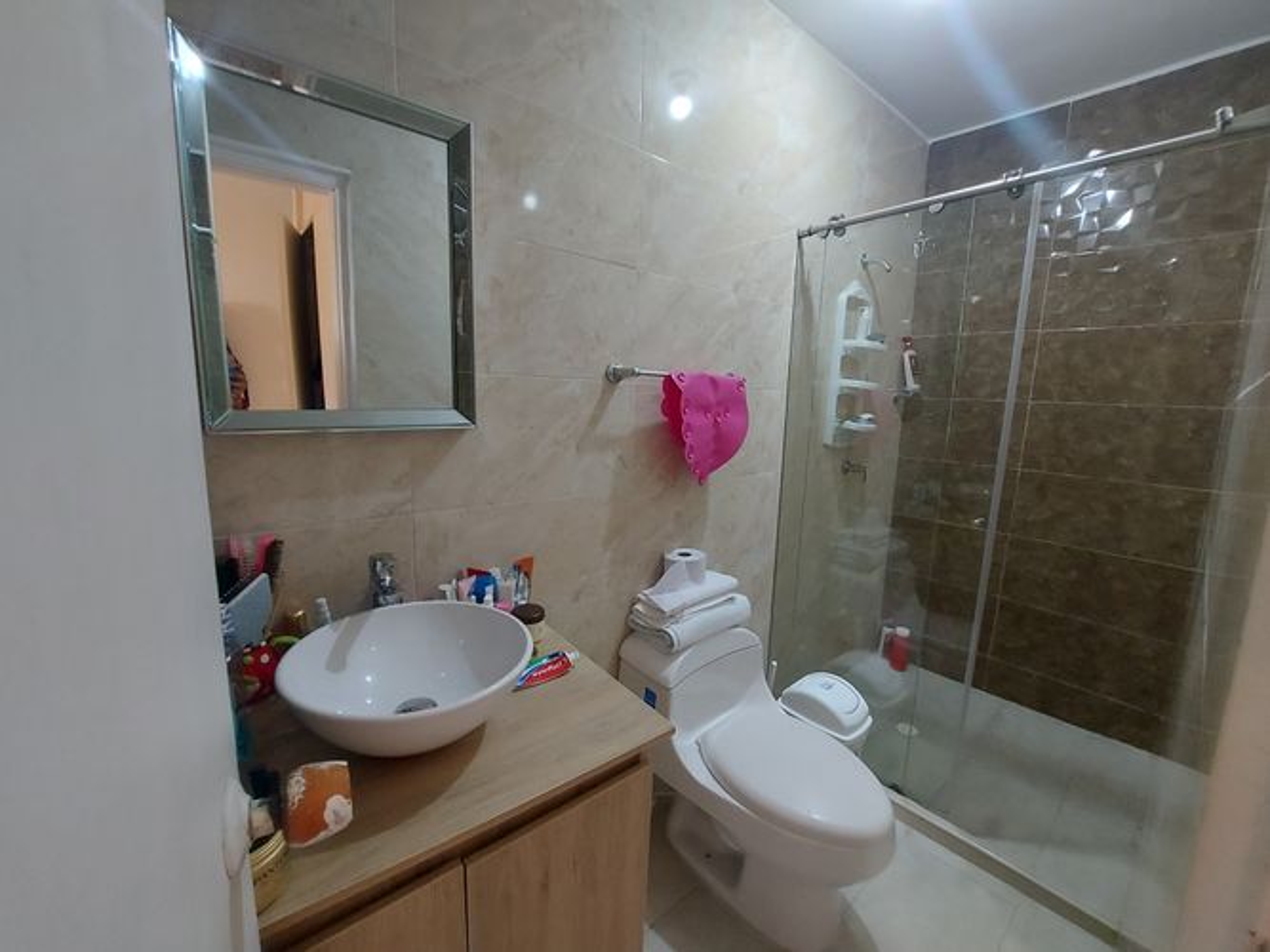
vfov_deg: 89.9
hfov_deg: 106.2
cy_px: 476
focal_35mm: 13
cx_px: 635
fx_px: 477
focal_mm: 1.74
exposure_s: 1/40
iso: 320
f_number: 2.2
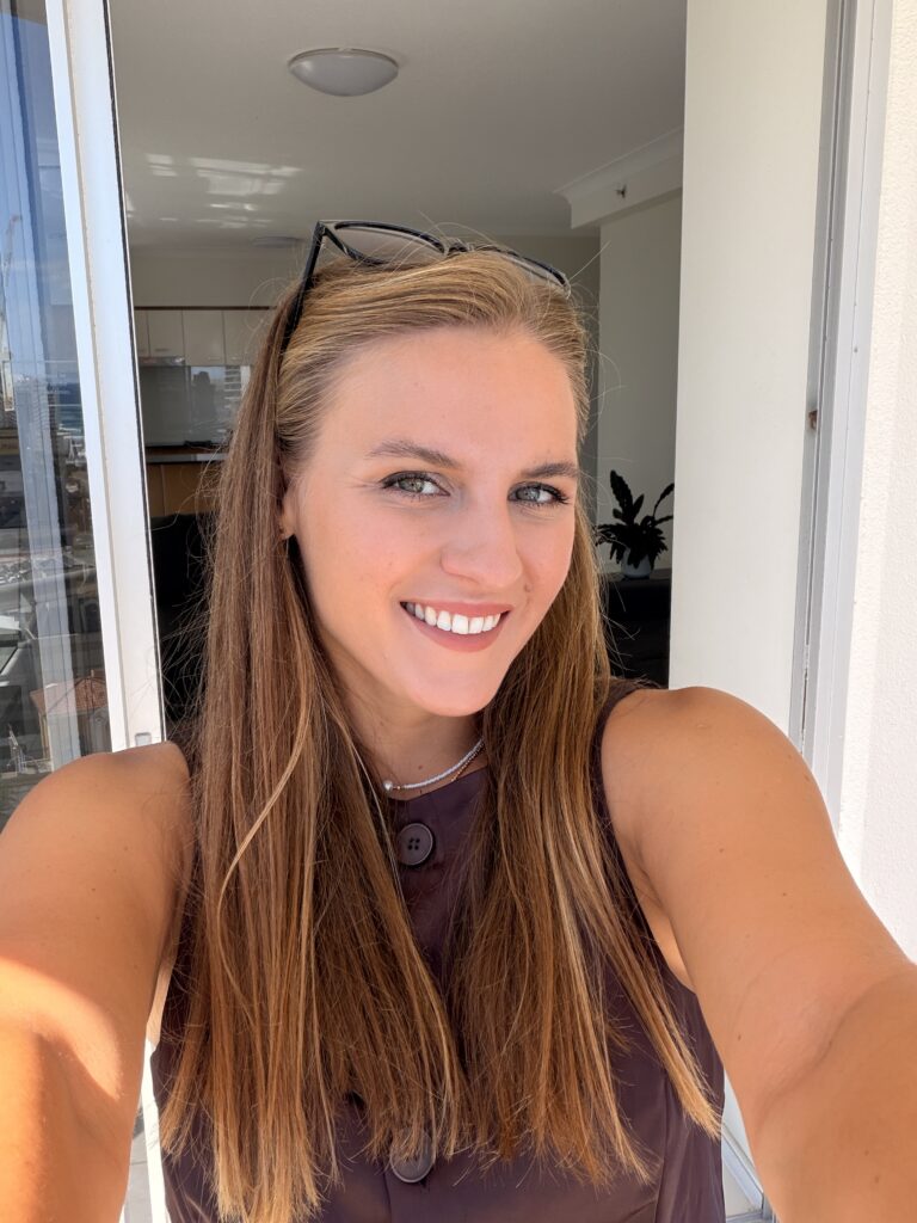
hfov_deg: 46.8
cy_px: 612
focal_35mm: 30
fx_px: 1060
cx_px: 458
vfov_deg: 60.0
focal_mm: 2.71
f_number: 1.9
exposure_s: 1/333
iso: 25
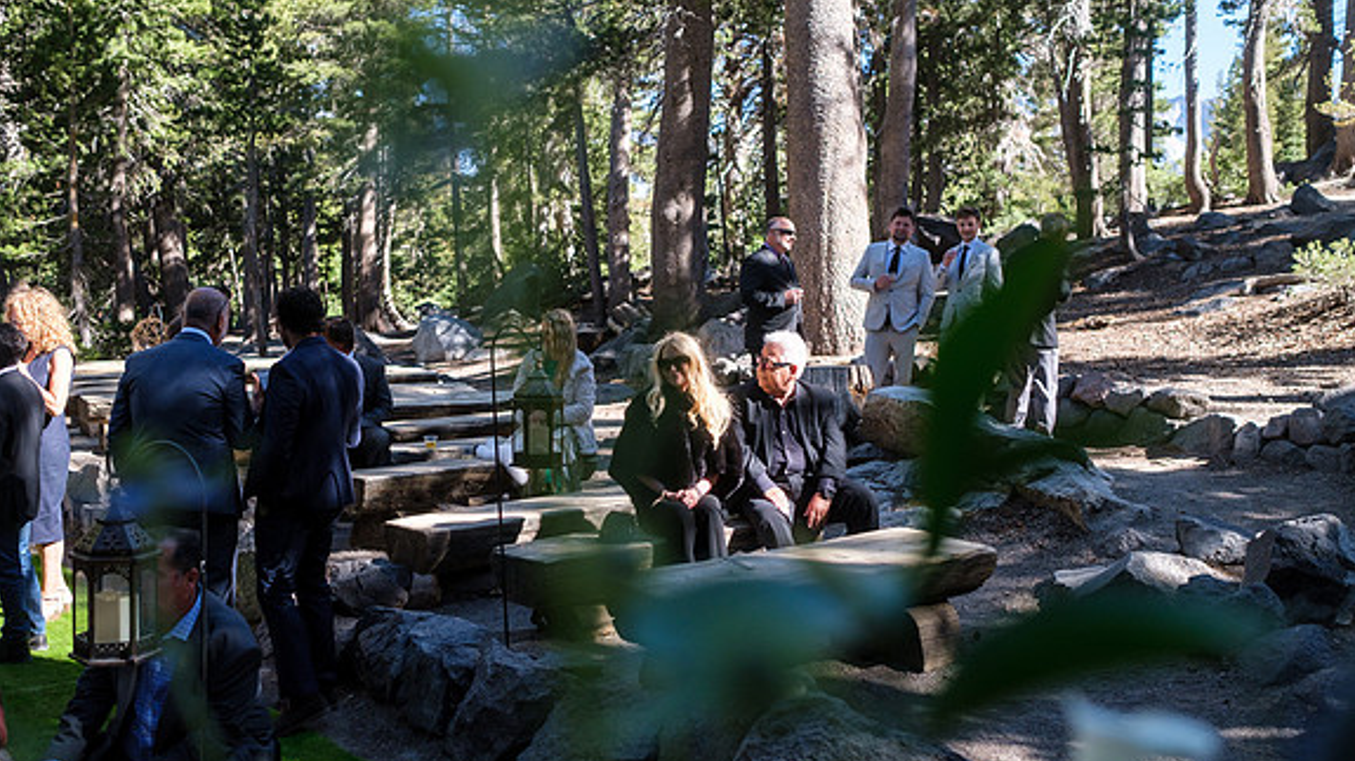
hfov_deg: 54.0
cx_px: 681
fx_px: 1329
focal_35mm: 37
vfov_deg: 31.9
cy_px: 421
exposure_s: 1/1900
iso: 160
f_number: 2.5
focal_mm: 23
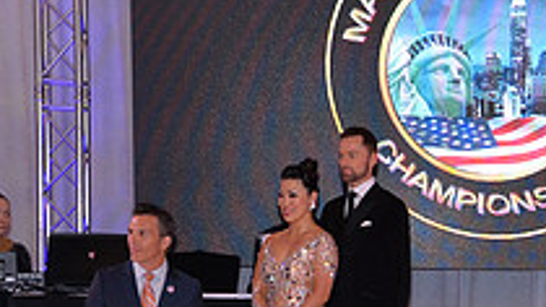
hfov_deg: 15.1
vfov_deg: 8.6
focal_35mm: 139
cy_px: 384
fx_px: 2012
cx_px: 588
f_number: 5
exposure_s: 1/250
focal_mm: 48
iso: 1600
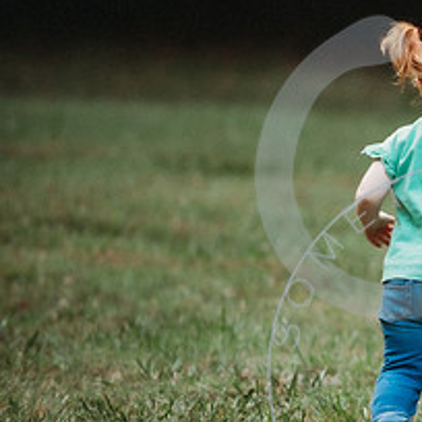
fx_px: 6676
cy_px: 200
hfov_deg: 3.6
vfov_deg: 3.6
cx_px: 583
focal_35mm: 484
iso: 400
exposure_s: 1/200
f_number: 2.8
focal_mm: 200
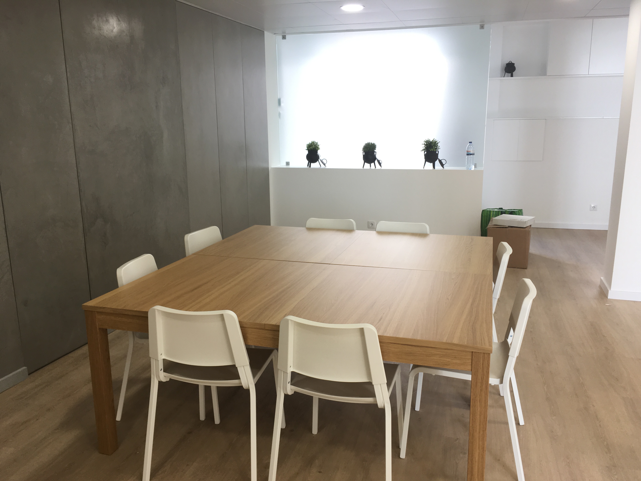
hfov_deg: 61.7
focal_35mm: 29
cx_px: 320
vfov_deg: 48.2
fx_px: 537
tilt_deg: -14.6
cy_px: 240
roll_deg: -0.1
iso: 32
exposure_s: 1/33
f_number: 2.2
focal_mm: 4.15
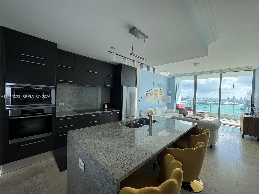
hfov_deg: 102.1
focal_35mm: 14
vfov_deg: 85.7
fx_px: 105
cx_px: 130
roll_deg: -2.0
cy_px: 97
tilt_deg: -1.4
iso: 40
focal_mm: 2.22
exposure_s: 1/176
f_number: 2.2
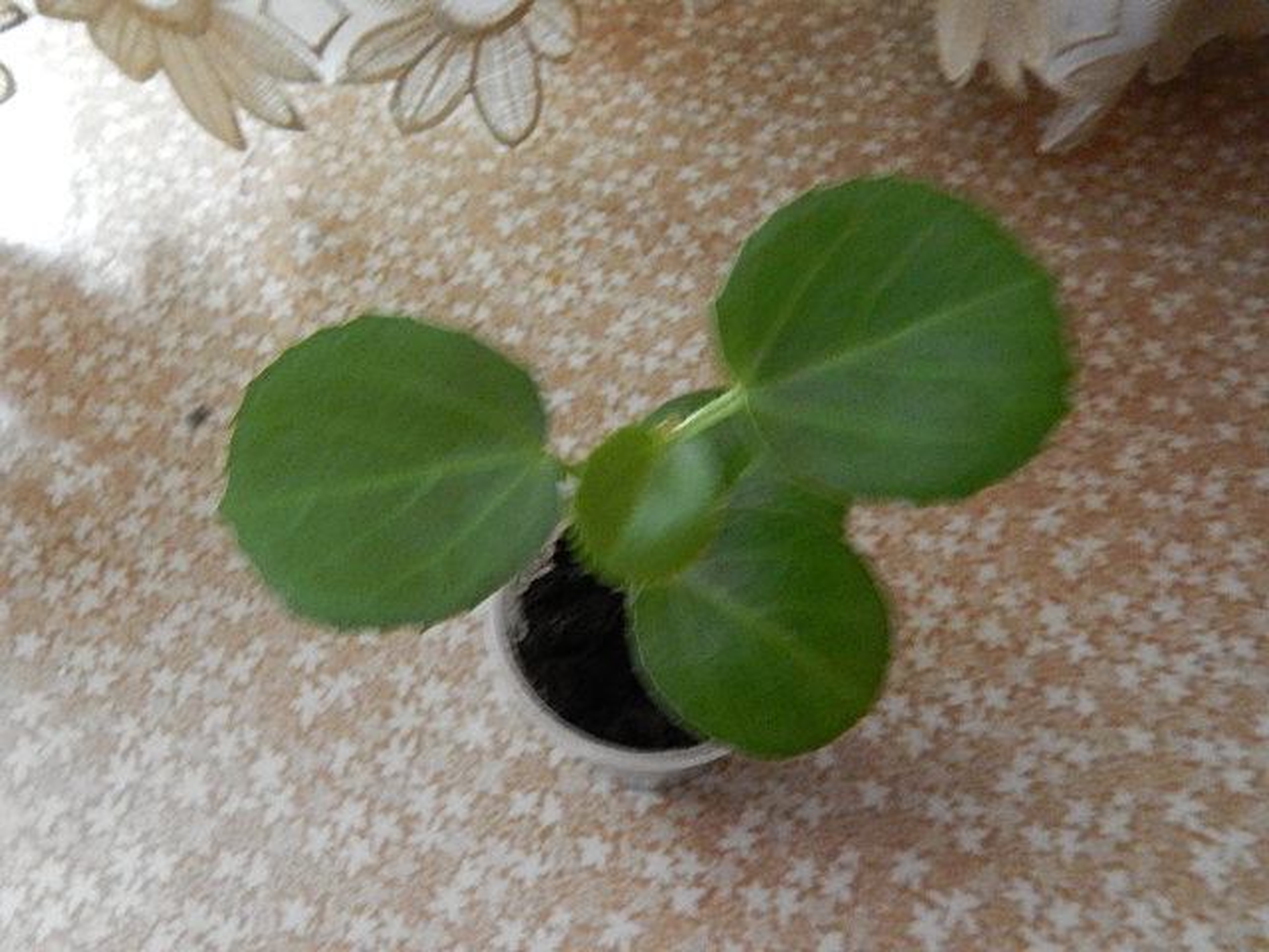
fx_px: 916
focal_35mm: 25
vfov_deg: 54.9
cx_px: 634
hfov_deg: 69.4
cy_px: 476
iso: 800
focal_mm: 4.5
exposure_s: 1/3
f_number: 3.1
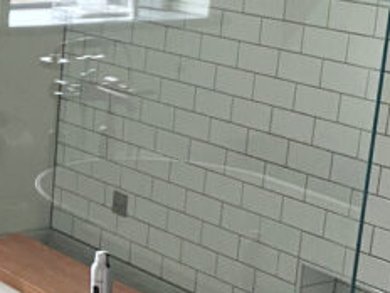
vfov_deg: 12.9
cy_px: 202
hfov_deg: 16.1
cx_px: -145
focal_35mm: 115
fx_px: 1296
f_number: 1.8
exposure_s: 1/60
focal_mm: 4.25
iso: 250
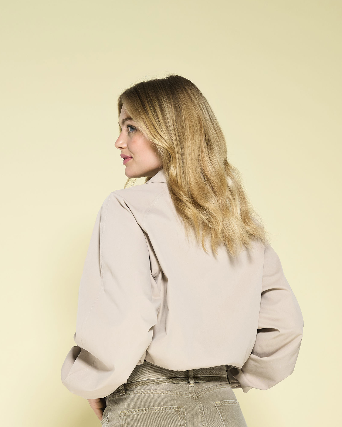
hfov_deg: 14.5
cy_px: 429
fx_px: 1341
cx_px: 147
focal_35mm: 106
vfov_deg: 17.7
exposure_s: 1/200
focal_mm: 54
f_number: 8
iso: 500
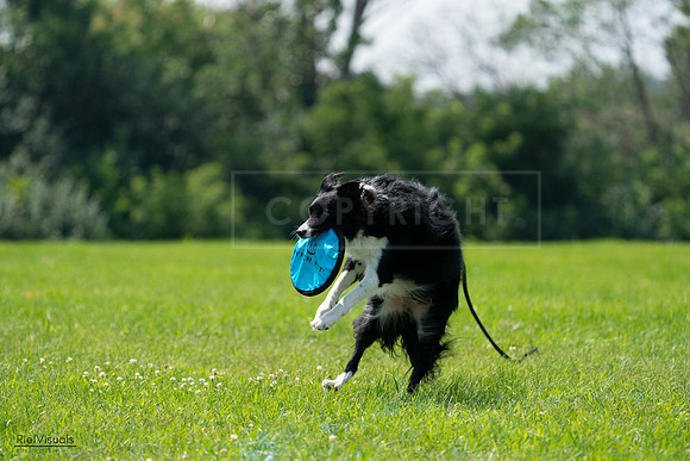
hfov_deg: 6.7
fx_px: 5855
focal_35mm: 305
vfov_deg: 4.5
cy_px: 230
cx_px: 338
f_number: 5.6
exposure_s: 1/4000
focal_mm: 295
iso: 1250
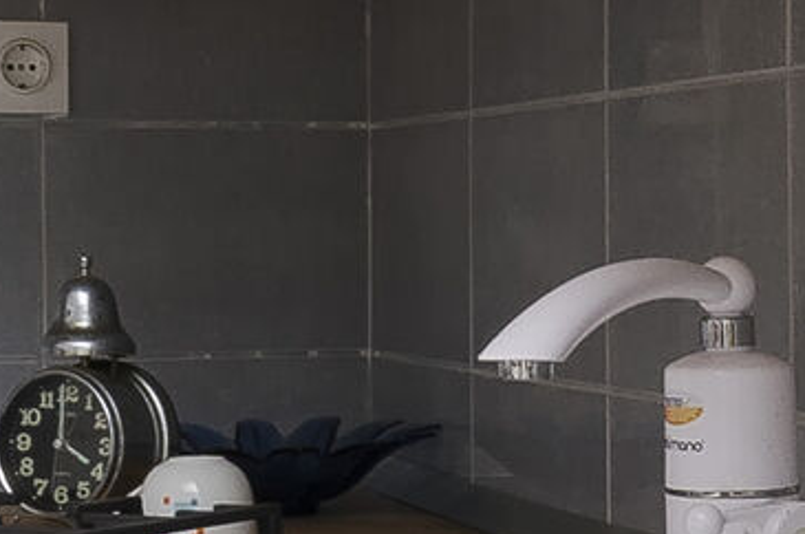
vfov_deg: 11.9
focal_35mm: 115
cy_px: 190
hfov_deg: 17.8
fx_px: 2567
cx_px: 496
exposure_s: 1/80
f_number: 8
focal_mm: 10
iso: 125
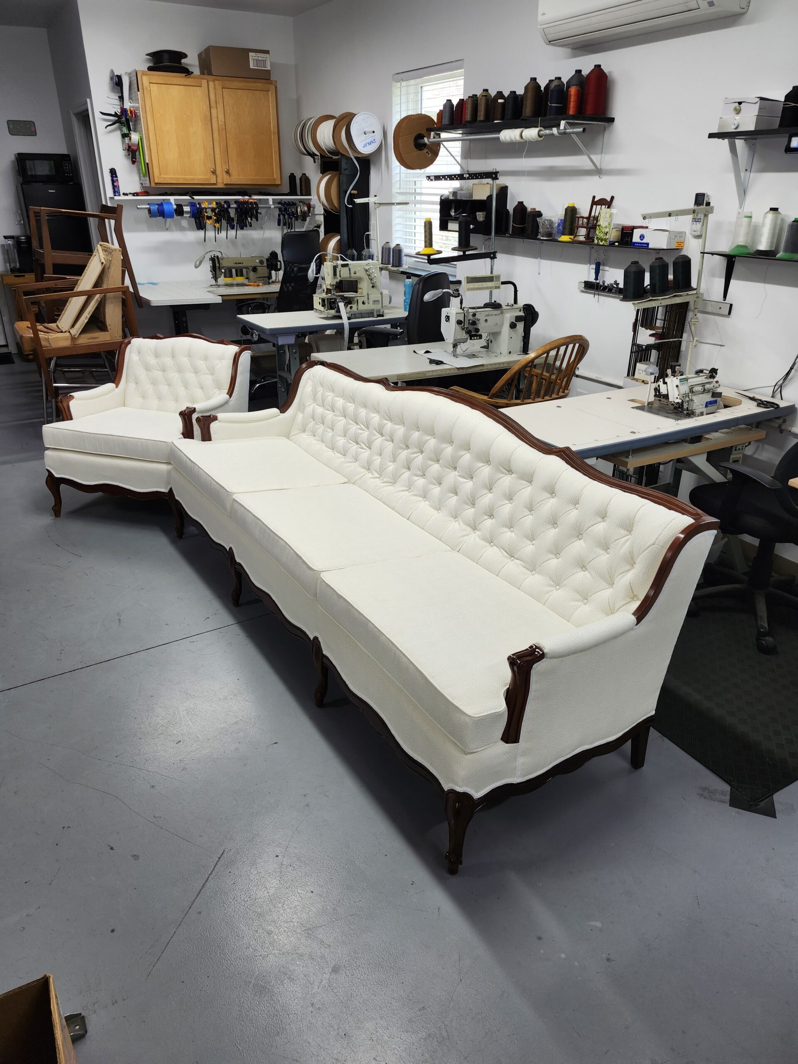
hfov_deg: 58.9
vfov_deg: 73.9
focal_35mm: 23
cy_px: 532
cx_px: 399
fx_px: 707
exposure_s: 1/120
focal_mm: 5.54
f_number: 1.8
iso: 50
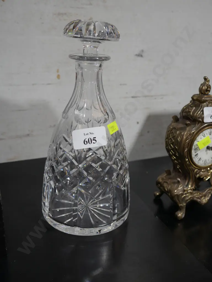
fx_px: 310
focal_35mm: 38
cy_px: 141
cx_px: 106
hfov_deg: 37.8
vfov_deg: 49.0
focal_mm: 19
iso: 320
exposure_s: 1/60
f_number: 4.1
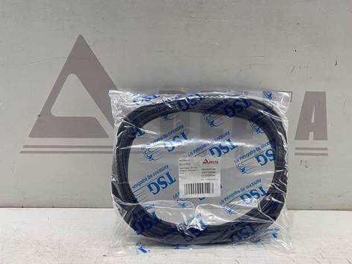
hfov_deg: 53.8
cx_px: 197
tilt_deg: -16.4
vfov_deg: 41.7
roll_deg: -0.7
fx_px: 346
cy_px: 122
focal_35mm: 34
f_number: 1.6
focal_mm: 5.1
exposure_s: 1/50
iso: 125
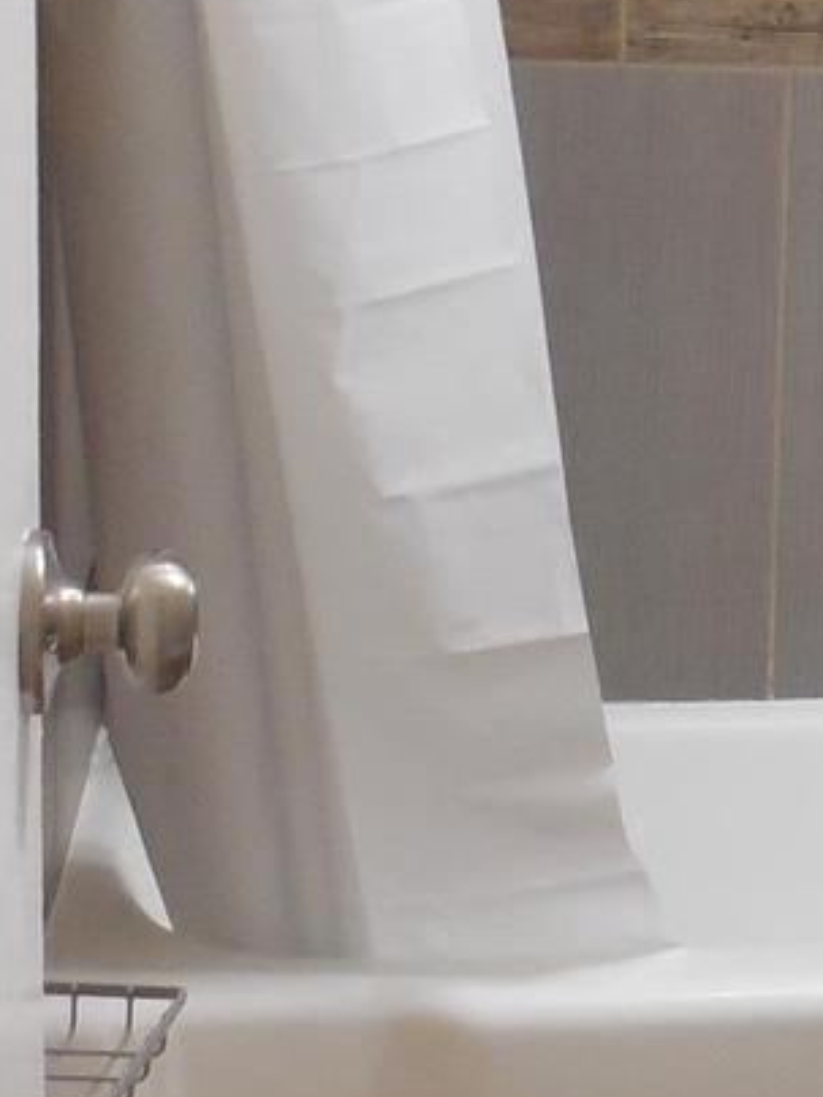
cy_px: 394
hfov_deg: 14.5
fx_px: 3012
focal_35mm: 95
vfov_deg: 20.6
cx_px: 1230
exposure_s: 1/30
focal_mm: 4.5
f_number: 3.1
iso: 400
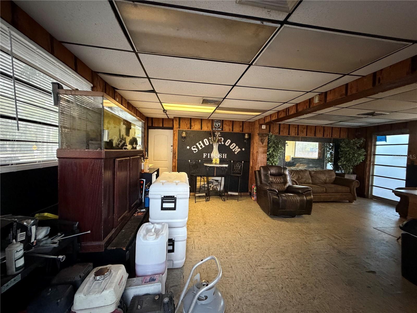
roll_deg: -2.6
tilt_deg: -2.3
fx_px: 169
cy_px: 156
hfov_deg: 102.1
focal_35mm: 14
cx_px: 208
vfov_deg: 85.7
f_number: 2.2
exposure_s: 1/40
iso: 1000
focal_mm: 2.22
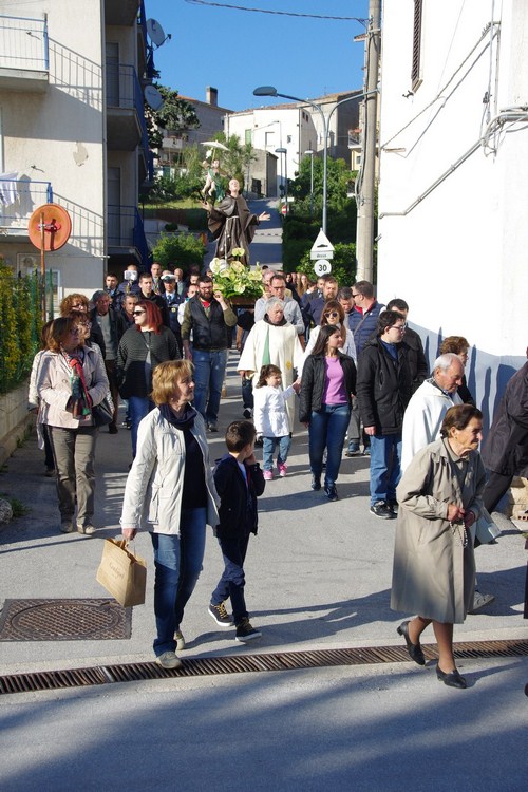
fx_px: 1408
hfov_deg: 21.2
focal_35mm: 64
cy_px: 396
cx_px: 264
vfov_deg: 31.4
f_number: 8
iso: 200
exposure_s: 1/250
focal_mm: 43
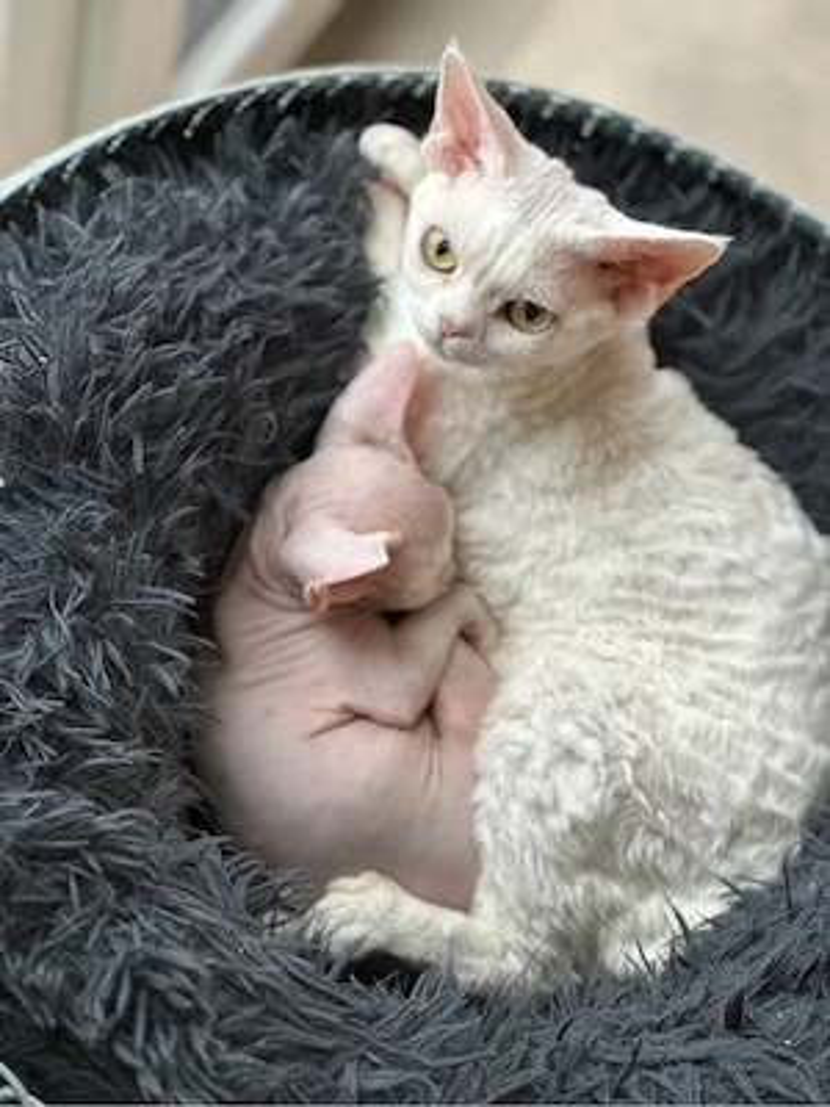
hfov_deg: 19.1
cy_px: 554
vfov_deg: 25.3
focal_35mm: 77
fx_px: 2462
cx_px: 415
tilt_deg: -58.5
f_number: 2.8
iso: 400
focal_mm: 9
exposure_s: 1/33
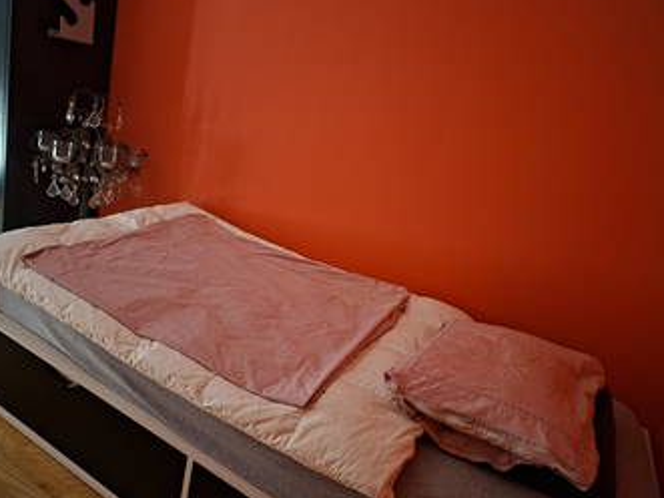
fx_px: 479
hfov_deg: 69.4
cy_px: 239
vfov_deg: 54.8
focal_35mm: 25
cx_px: 319
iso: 1600
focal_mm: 5.54
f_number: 1.8
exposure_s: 1/10
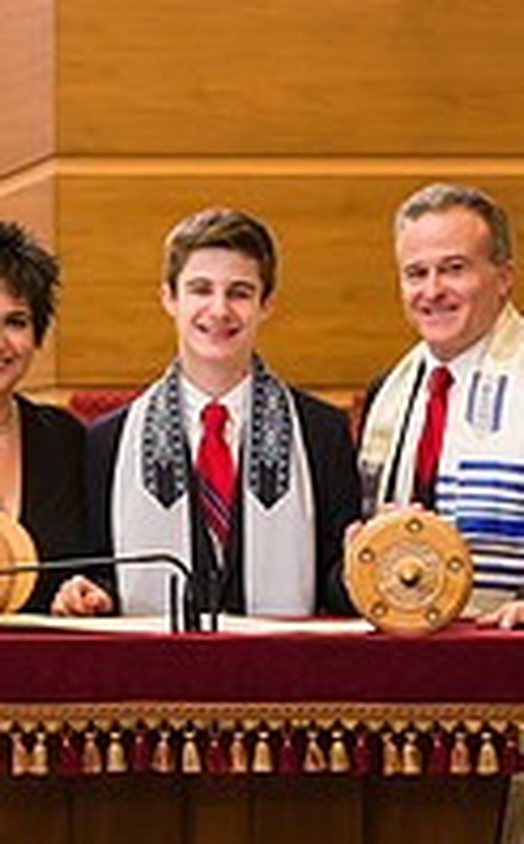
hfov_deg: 5.0
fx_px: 5967
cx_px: 187
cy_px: 499
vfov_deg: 8.1
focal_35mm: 260
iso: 1000
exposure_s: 1/200
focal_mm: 112
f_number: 5.6
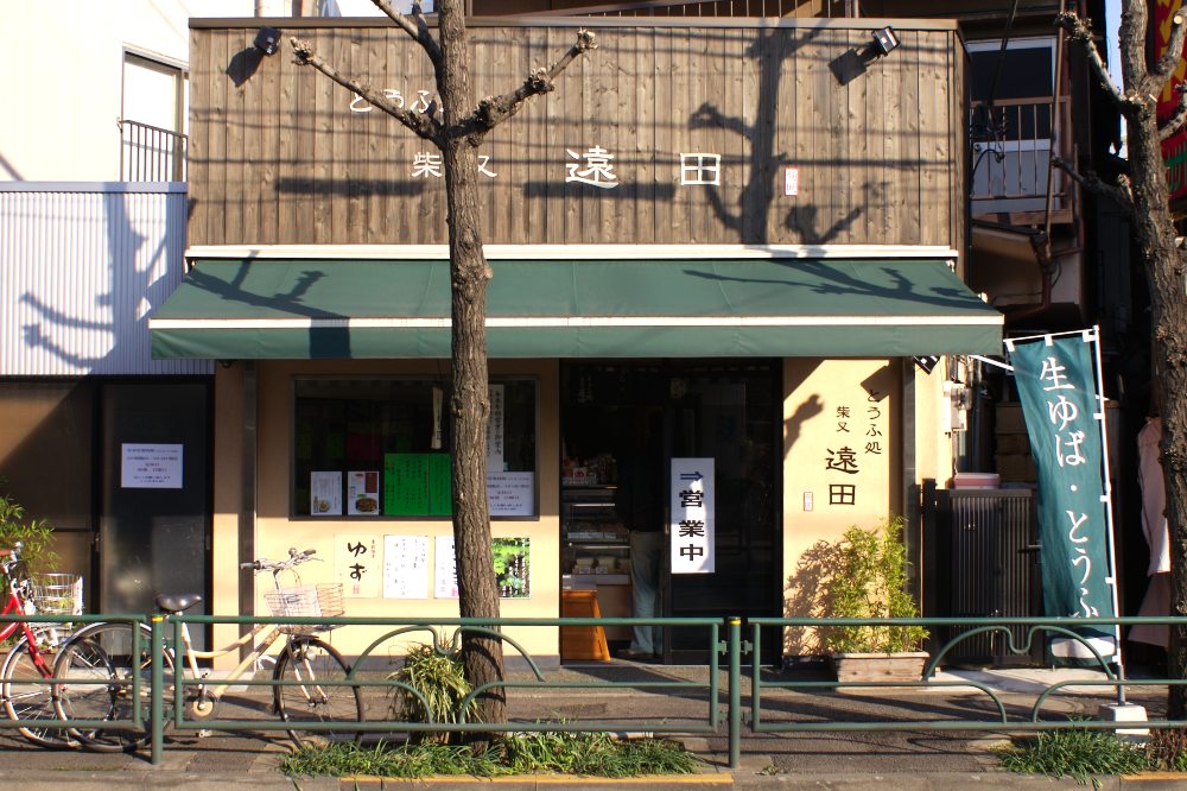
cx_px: 594
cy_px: 396
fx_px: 1187
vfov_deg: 36.8
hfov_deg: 53.1
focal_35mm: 36
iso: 100
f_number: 9
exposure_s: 1/80
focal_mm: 24
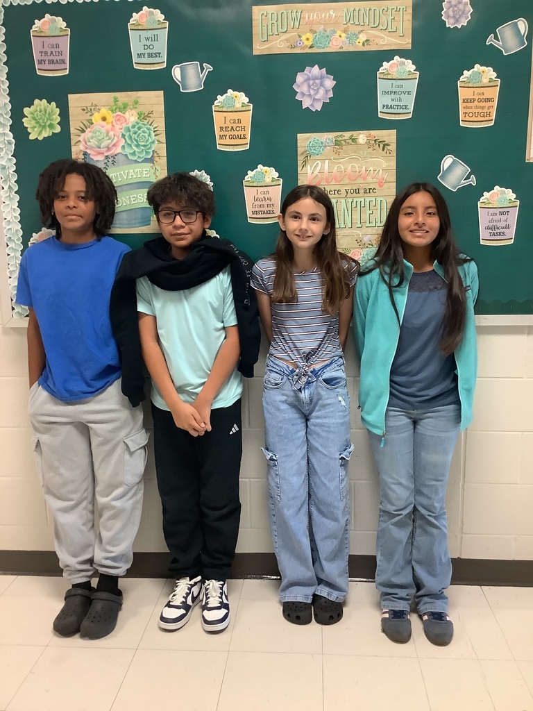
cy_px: 356
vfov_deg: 58.4
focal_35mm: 31
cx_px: 266
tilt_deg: -8.7
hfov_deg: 45.4
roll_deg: +0.8
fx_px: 636
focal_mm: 3.3
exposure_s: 1/40
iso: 250
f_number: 2.4
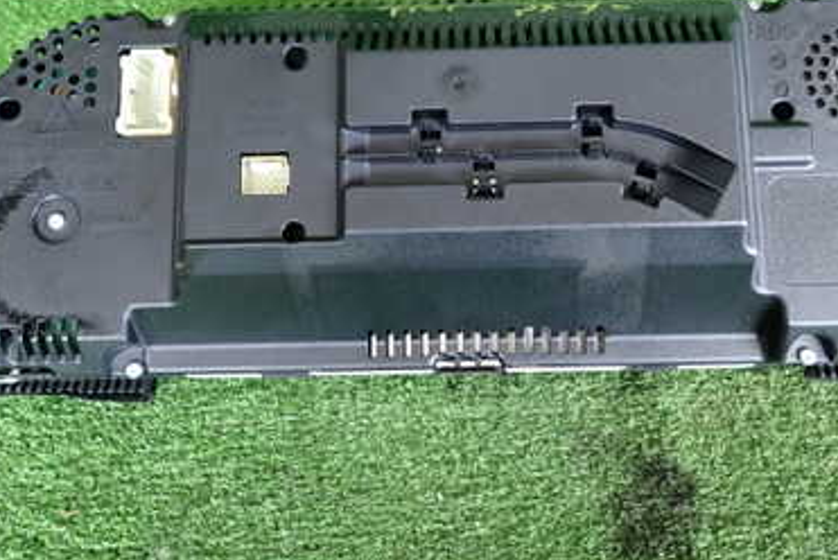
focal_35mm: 42
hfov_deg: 46.3
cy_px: 187
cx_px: 470
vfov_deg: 31.7
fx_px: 978
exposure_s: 1/50
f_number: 2
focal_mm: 4.5
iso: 200
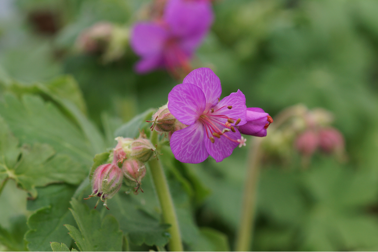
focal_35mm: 150
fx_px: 1575
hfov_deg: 13.7
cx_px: 189
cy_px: 126
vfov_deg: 9.1
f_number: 5
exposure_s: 1/160
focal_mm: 100
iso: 200
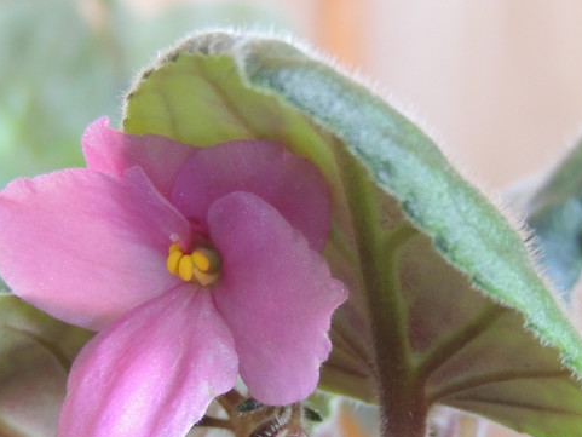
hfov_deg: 15.0
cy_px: 297
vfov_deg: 11.3
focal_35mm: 131
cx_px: 302
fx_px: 2203
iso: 800
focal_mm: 16
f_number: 4.1
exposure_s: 1/25
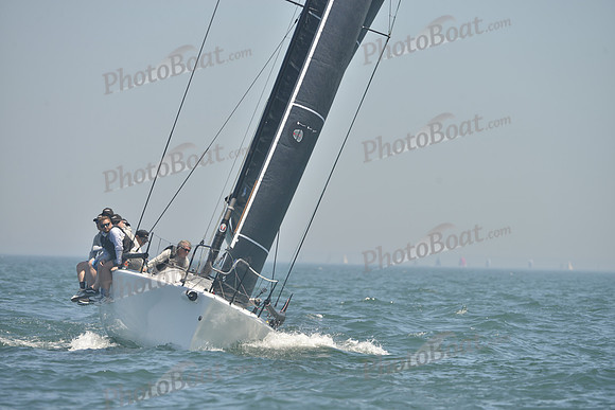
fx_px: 3759
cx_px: 308
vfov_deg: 6.2
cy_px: 205
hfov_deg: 9.4
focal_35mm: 220
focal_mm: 220
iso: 280
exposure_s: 1/1000
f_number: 7.1
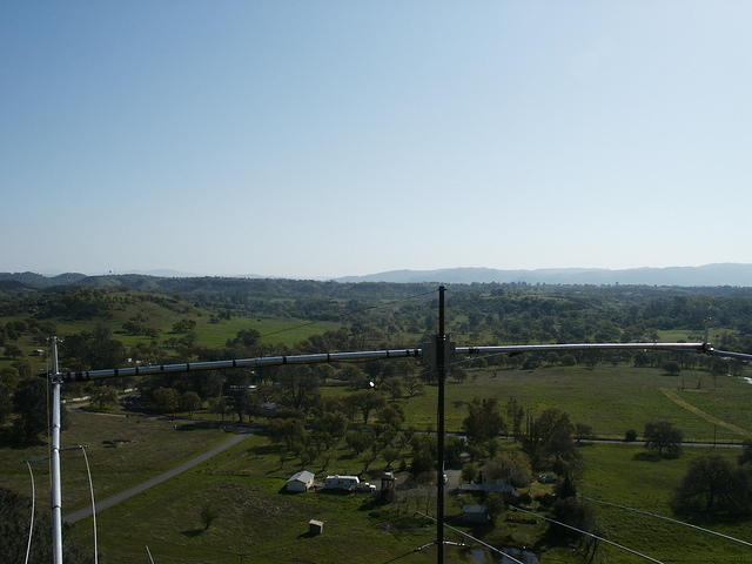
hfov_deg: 52.6
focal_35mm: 35
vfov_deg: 40.7
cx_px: 376
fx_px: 760
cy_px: 282
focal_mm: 7.18
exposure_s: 1/500
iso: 64
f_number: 6.7
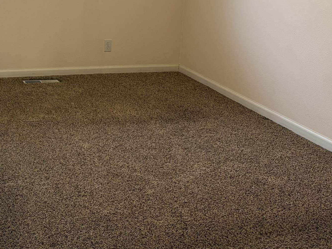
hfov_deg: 30.9
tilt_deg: -7.7
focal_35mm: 60
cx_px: 43
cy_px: 0
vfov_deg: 23.4
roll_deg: -2.2
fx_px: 575
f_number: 1.6
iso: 80
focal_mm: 5.96
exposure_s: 1/60
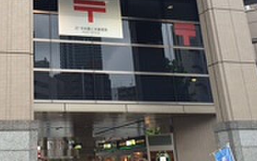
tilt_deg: +17.5
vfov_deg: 23.5
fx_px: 378
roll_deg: +1.7
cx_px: 60
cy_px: 25
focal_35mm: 54
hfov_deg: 36.5
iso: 40
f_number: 2.2
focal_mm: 4.15
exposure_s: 1/30
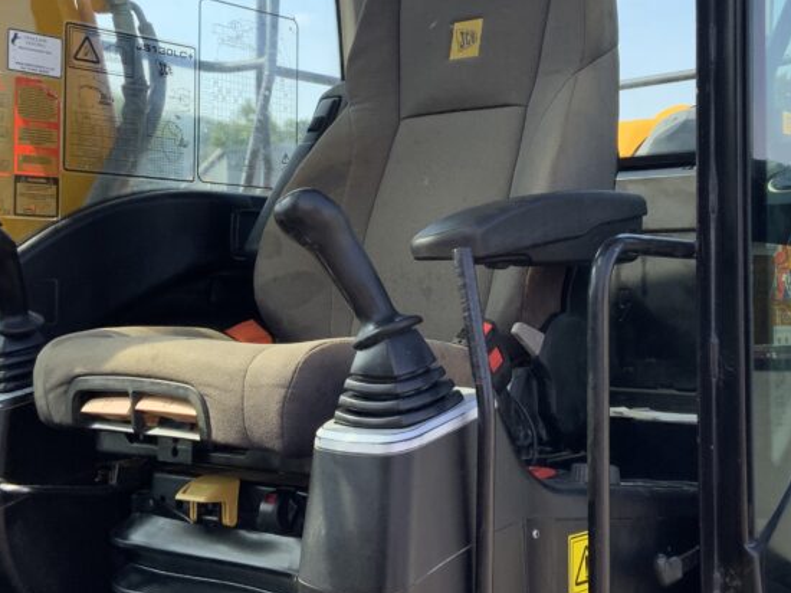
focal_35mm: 54
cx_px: 472
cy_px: 229
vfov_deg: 26.9
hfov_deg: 35.4
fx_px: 1233
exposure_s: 1/386
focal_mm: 3
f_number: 1.8
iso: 16
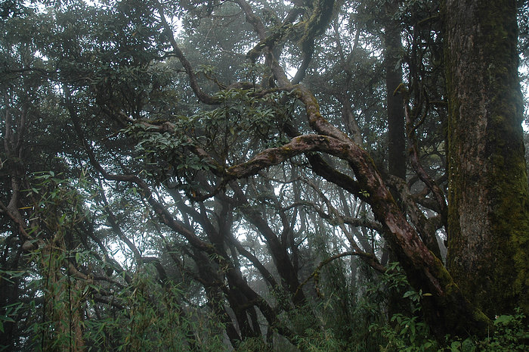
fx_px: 396
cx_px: 264
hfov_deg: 67.4
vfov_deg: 47.8
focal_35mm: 27
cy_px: 176
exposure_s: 1/200
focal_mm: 18
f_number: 4.5
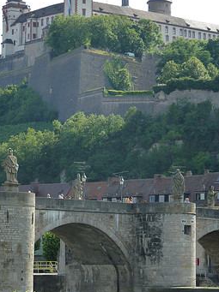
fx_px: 1327
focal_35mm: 157
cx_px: 88
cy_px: 119
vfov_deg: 12.6
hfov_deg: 9.4
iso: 125
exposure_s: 1/250
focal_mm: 19.5
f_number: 4.4
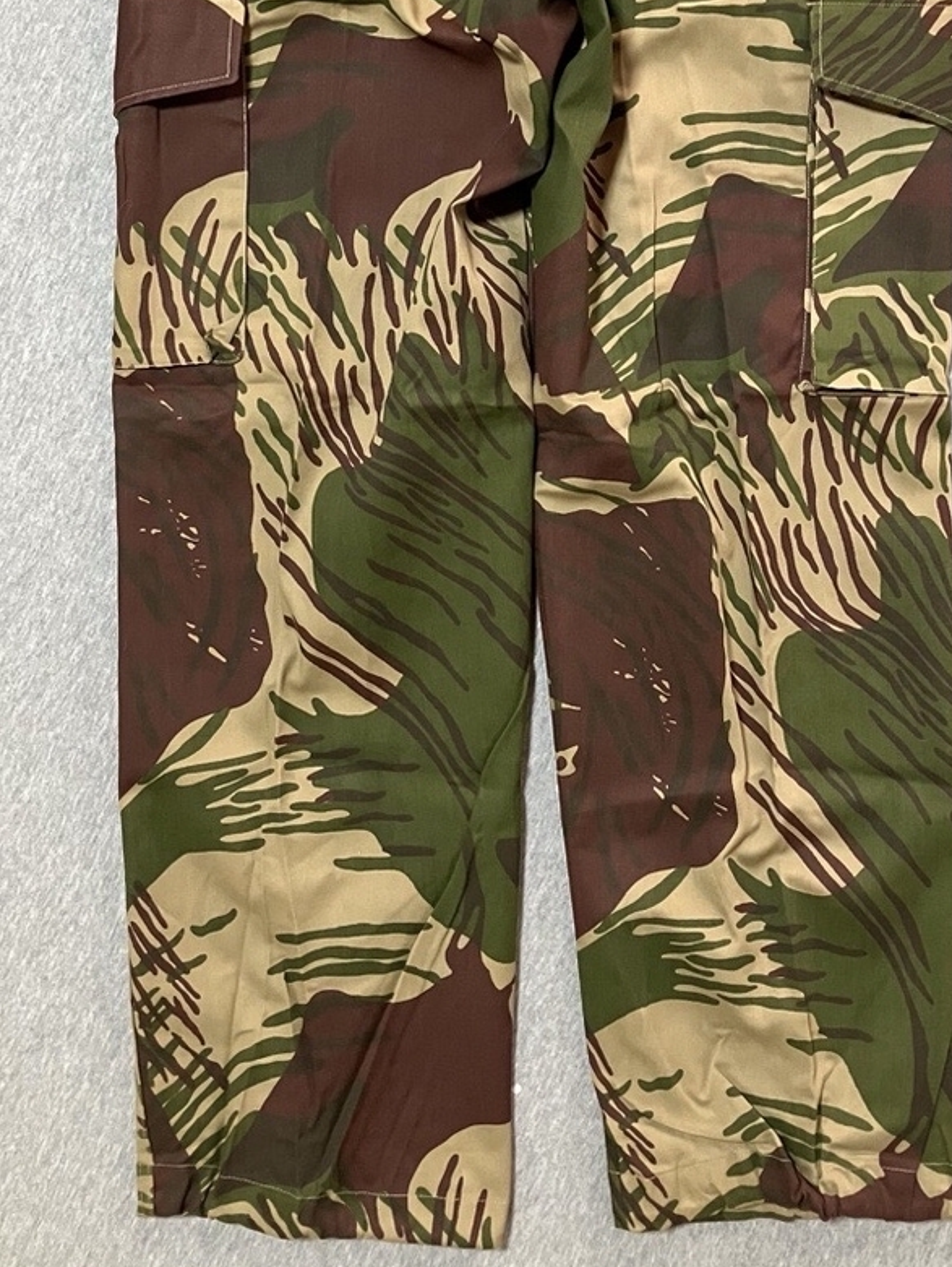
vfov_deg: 42.5
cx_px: 545
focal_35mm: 43
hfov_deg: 33.6
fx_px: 1575
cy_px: 320
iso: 320
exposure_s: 1/60
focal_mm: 3.99
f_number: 1.8
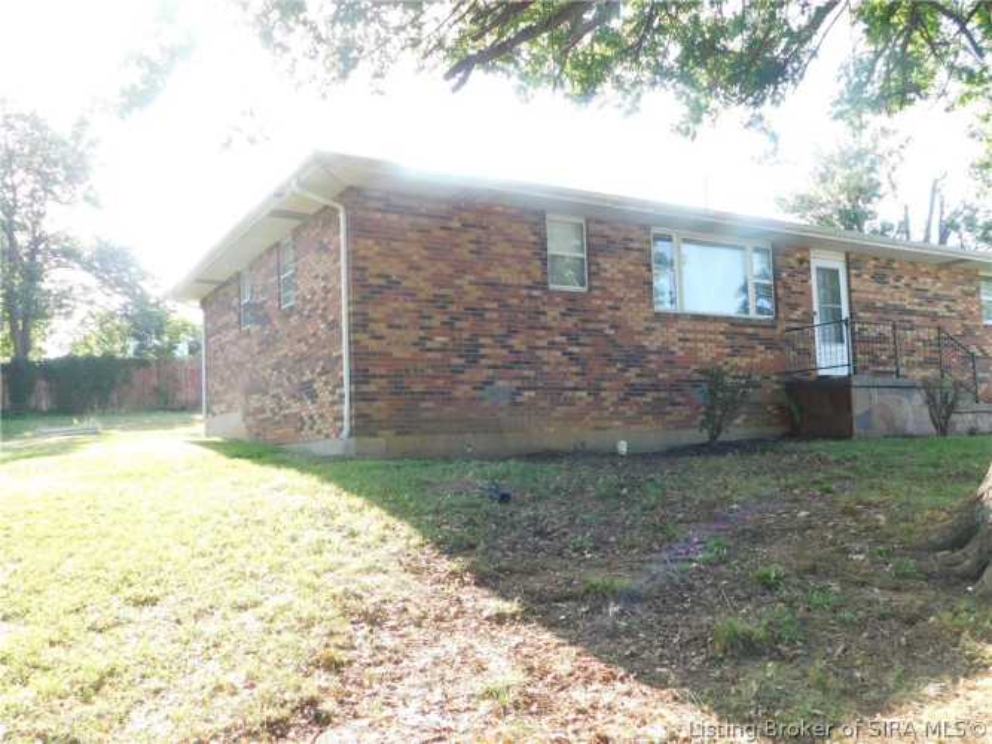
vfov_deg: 46.8
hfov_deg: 60.0
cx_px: 496
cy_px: 372
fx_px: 860
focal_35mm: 30
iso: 125
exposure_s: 1/160
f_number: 3.2
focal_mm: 5.3
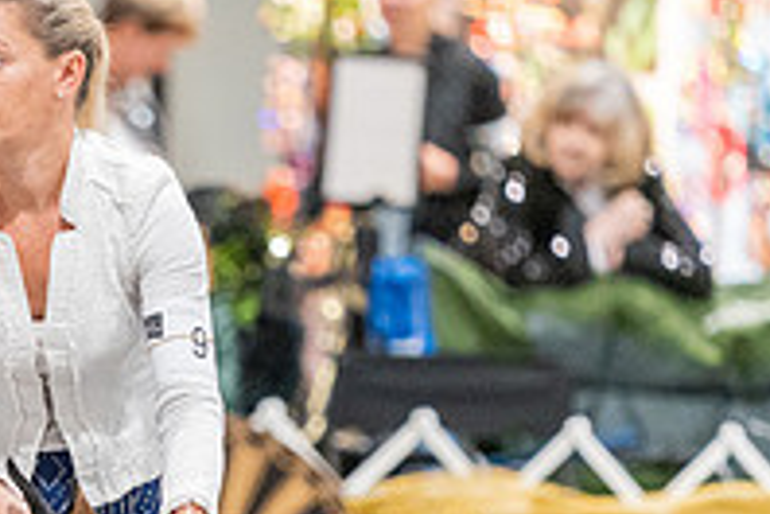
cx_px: 4
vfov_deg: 2.3
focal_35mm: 587
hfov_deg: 3.5
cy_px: 508
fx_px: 12554
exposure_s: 1/250
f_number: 2.8
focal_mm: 200
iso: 6400
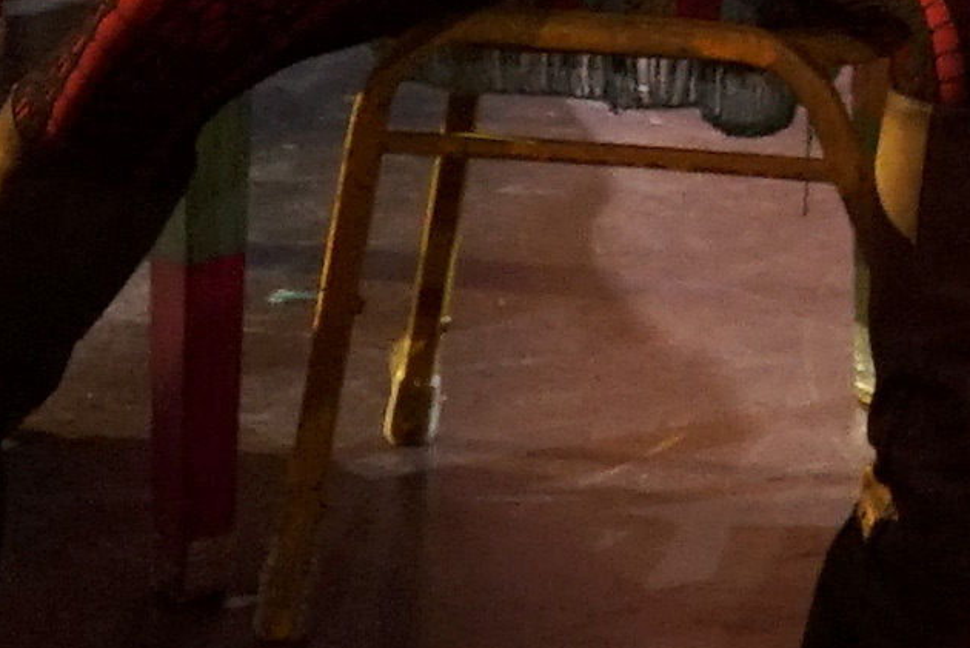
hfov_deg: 9.7
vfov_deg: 6.2
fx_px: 5446
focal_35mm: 202
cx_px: 1734
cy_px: -1336
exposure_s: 1/160
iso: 4000
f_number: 5
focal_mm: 30
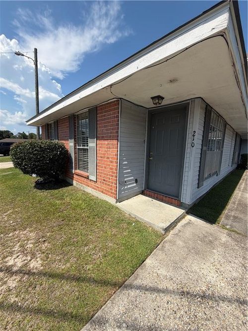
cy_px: 166
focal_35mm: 14
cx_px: 124
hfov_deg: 85.7
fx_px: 134
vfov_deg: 102.1
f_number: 2.2
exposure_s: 1/914
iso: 20
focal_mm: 2.22
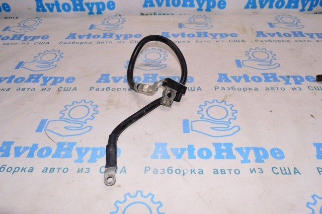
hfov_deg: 62.0
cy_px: 107
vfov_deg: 43.5
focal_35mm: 30
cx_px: 161
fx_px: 268
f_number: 8
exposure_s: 1/200
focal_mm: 20
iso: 1600
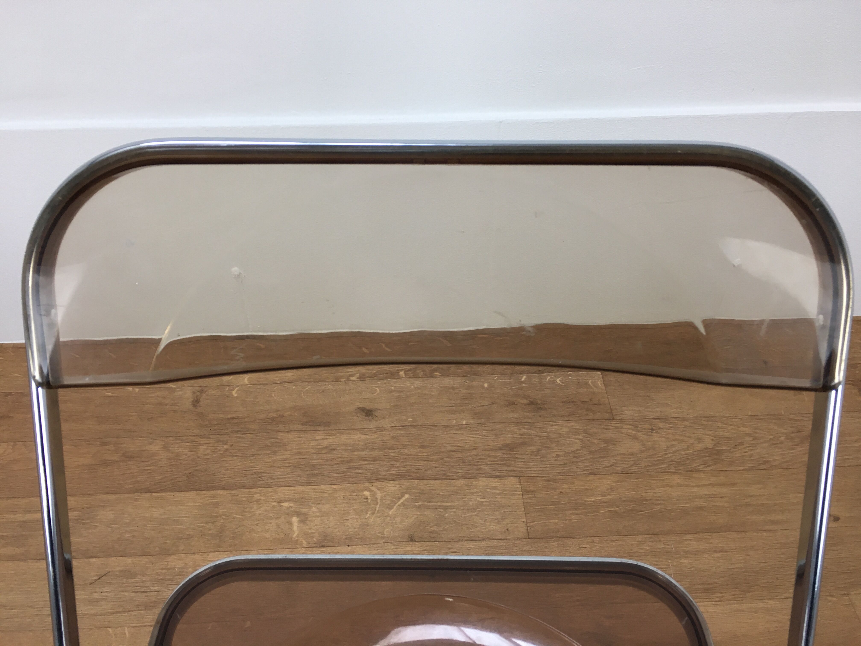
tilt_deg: -44.1
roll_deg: -0.8
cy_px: 323
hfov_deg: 61.7
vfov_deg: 48.2
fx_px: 721
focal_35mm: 29
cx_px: 430
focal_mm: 4.15
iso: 25
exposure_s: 1/33
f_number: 2.2
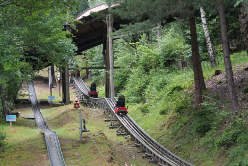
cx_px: 92
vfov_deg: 5.7
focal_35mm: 240
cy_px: 89
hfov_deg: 8.6
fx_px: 1651
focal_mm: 121
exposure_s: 1/200
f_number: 5.6
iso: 1600
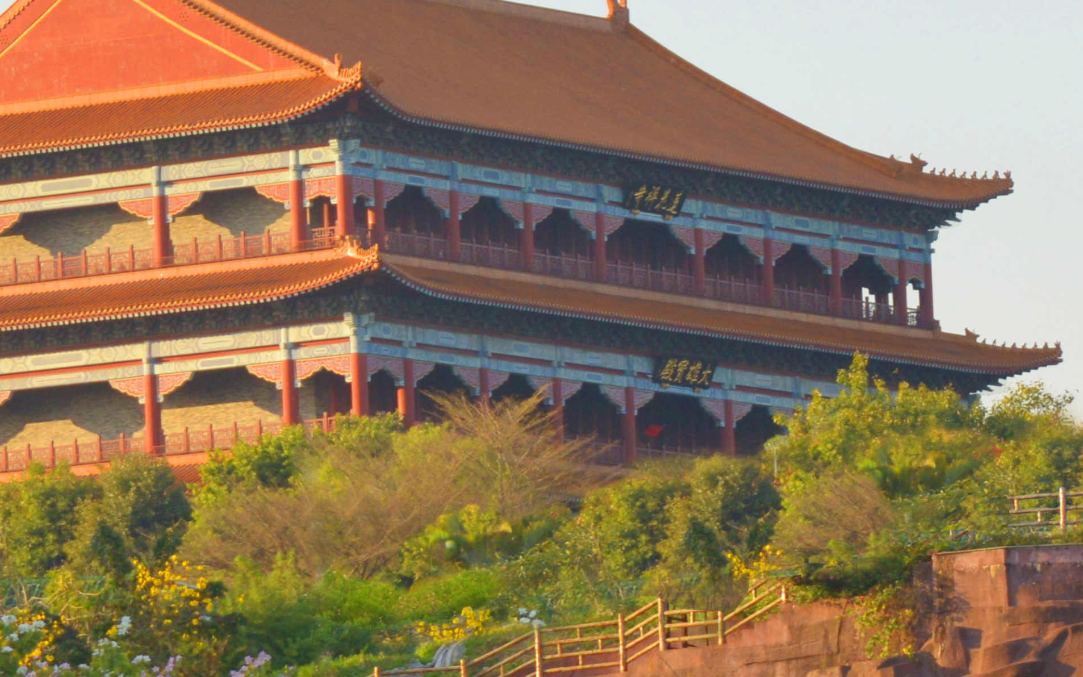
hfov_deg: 5.8
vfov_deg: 3.6
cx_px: 215
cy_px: 405
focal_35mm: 362
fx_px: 10685
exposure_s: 1/500
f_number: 9
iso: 640
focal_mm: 92
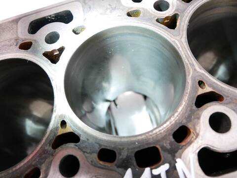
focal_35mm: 24
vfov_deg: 56.8
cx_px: 118
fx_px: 164
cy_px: 89
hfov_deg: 71.6
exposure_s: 1/60
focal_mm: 12
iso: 3200
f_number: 3.5
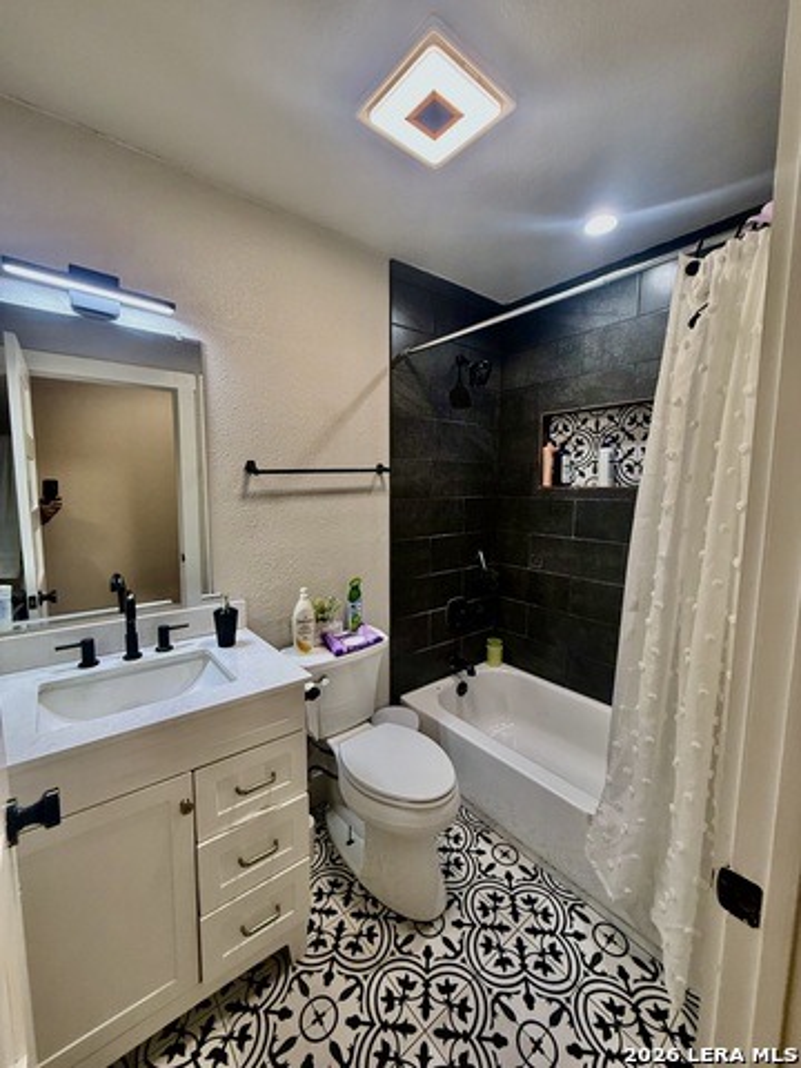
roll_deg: -0.2
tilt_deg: -6.0
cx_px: 400
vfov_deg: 102.1
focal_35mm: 14
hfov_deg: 85.7
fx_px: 432
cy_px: 534
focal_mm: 2.22
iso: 250
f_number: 2.2
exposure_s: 1/120
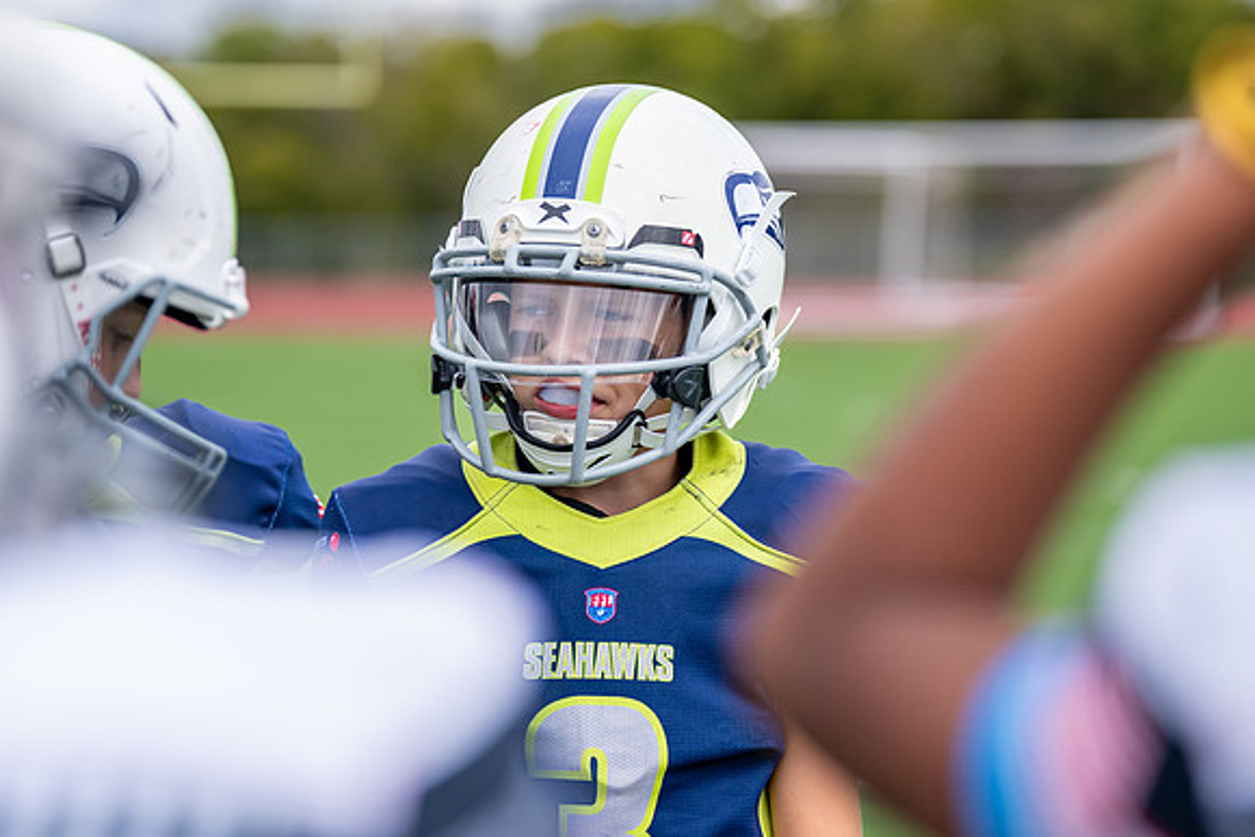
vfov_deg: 10.1
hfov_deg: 15.0
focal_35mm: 136
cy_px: 299
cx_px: 636
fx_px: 4756
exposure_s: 1/2500
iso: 320
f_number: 2.8
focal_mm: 105
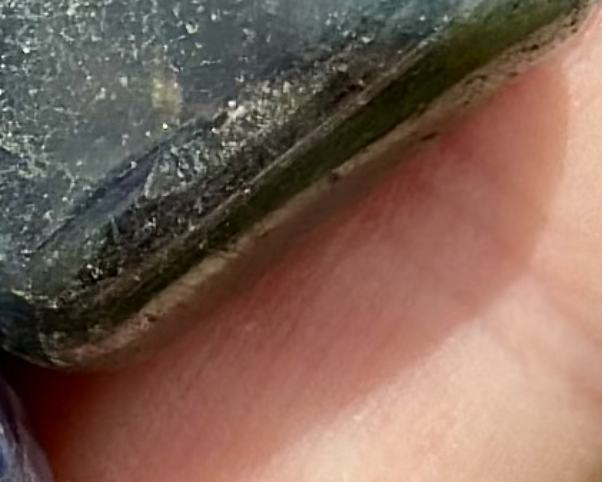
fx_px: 8002
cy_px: 31
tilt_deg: -75.8
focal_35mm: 449
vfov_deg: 3.4
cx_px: -714
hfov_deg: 4.2
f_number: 1.78
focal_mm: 6.86
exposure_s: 1/5263
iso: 100
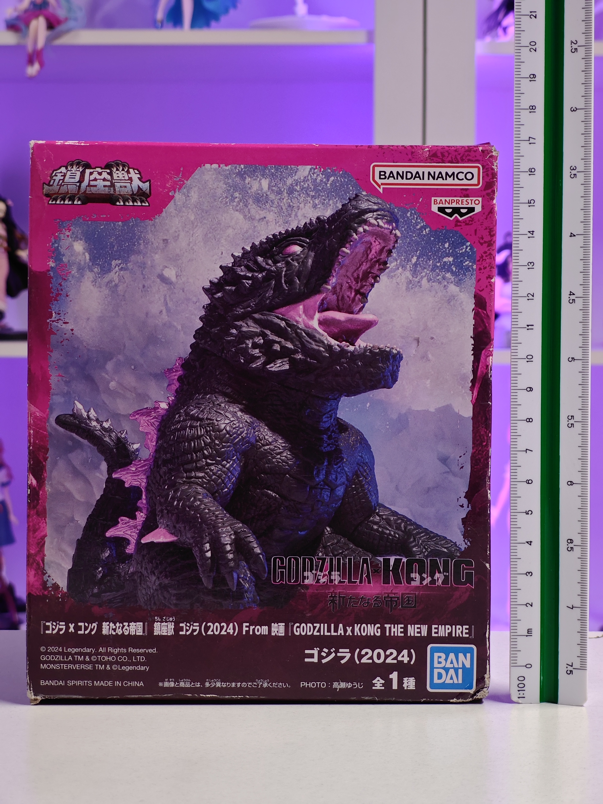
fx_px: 1858
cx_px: 302
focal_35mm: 80
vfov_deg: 24.4
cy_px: 402
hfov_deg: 18.4
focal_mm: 7.48
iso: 400
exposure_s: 1/16.1
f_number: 2.4
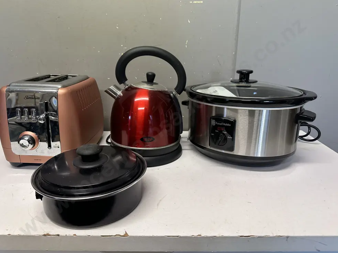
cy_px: 129
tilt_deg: -18.4
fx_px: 244
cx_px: 162
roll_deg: -0.2
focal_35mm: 25
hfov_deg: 69.4
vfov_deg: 54.9
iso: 125
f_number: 1.78
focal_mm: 6.86
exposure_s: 1/100
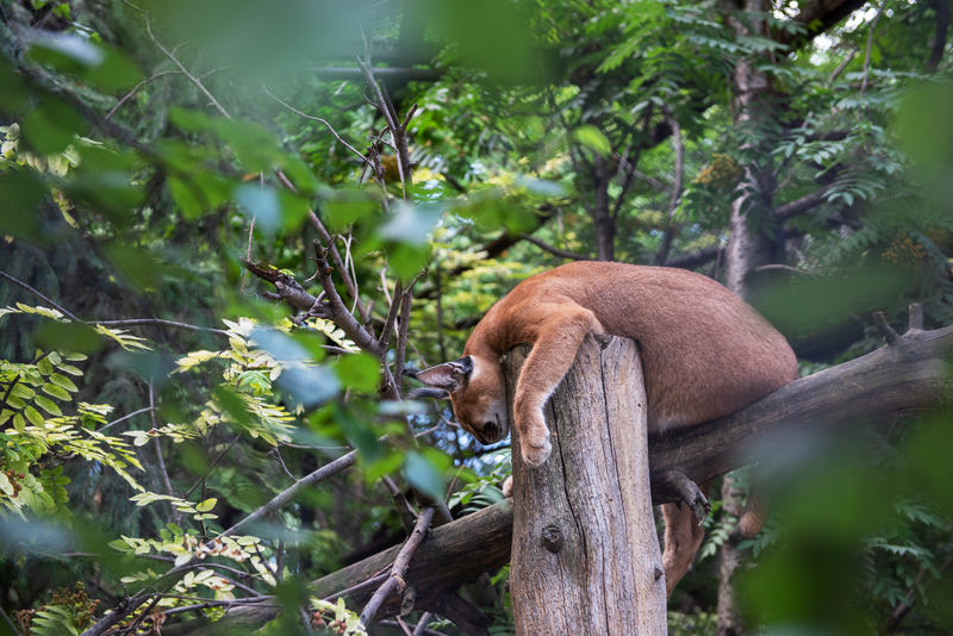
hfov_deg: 34.5
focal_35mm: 58
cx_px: 476
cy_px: 318
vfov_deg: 23.4
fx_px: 1536
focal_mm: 58
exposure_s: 1/100
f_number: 4
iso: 500
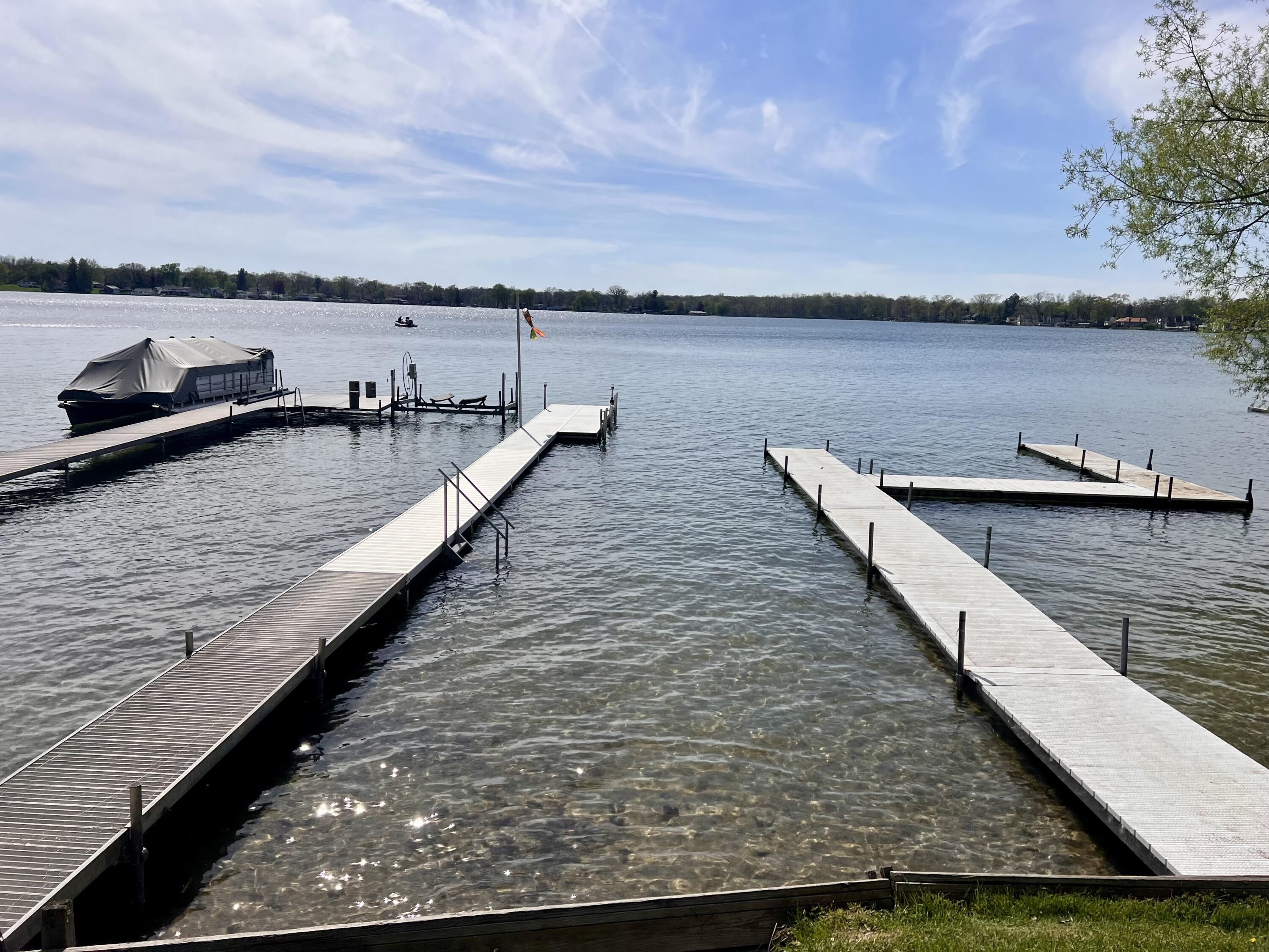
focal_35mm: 26
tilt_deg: -10.3
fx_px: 953
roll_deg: -1.3
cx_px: 634
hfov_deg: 67.3
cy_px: 476
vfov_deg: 53.1
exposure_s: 1/11364
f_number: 1.5
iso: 50
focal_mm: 5.7
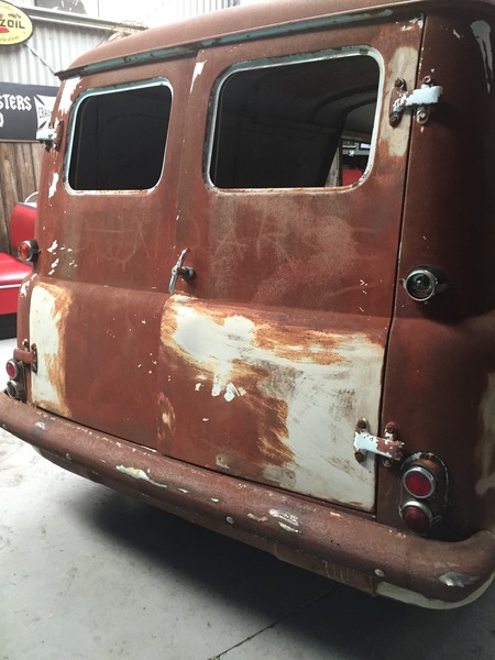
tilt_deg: -18.6
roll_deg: -0.9
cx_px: 248
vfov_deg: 61.7
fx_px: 553
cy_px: 330
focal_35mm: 29
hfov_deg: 48.2
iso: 200
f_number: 2.2
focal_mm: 4.15
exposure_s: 1/33
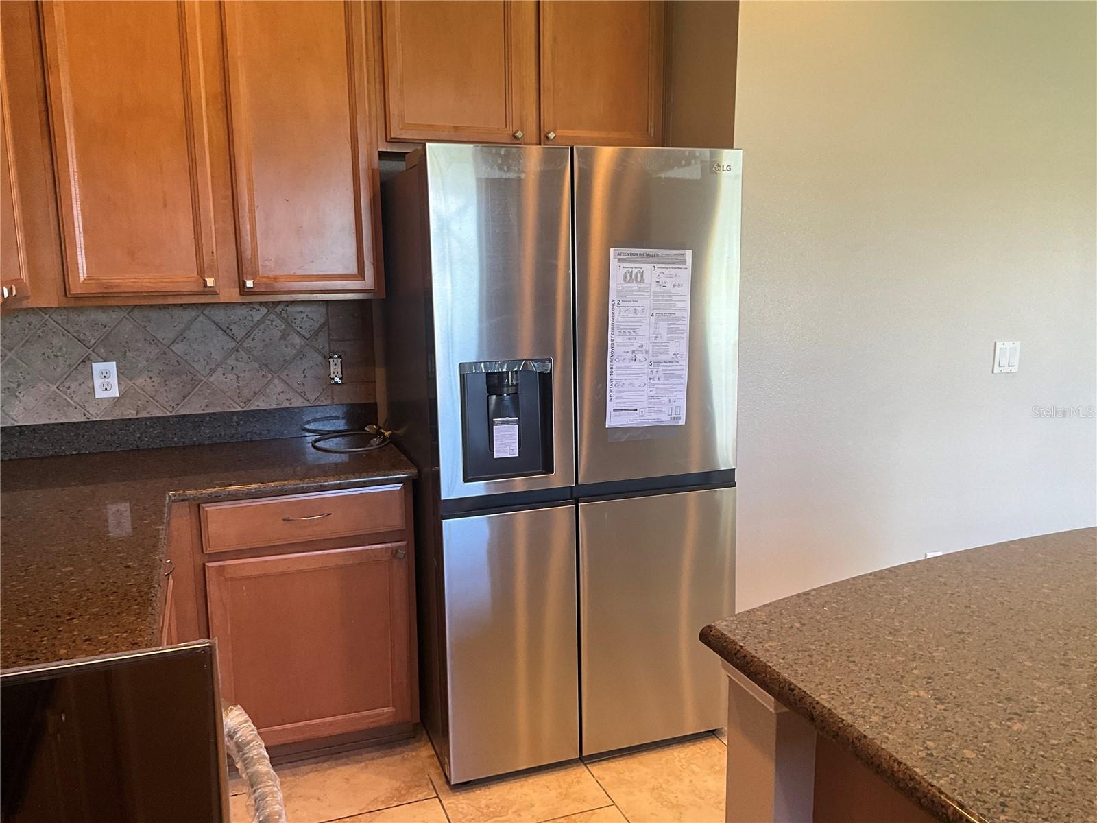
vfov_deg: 48.2
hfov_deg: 61.7
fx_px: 919
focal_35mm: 29
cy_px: 412
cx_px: 548
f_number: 1.8
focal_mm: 3
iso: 50
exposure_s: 1/60
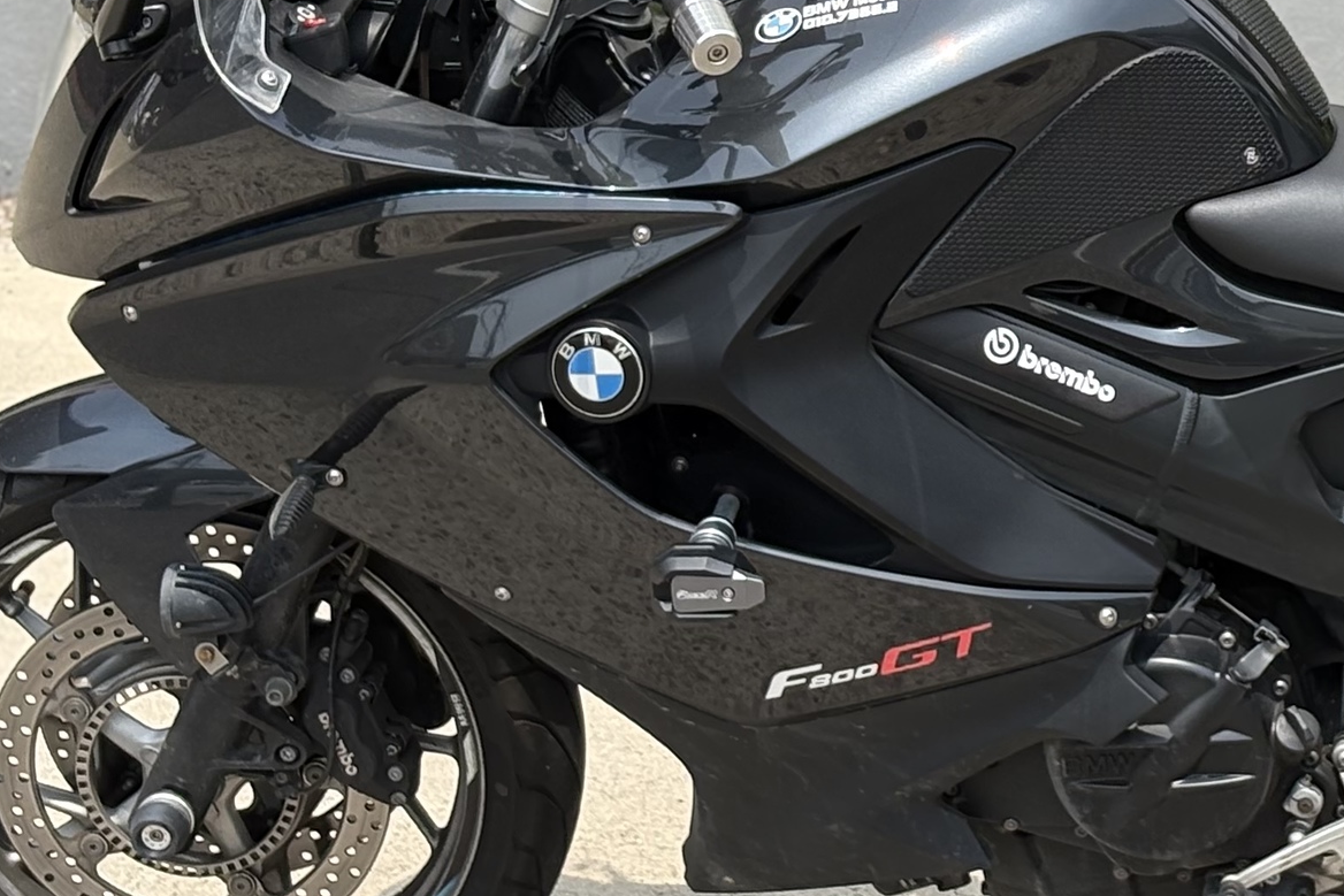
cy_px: 36
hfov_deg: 14.4
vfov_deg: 9.7
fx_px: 5227
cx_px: 1315
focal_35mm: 140
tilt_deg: -8.0
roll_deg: +0.9
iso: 50
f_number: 1.6
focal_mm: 5.96
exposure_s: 1/2212
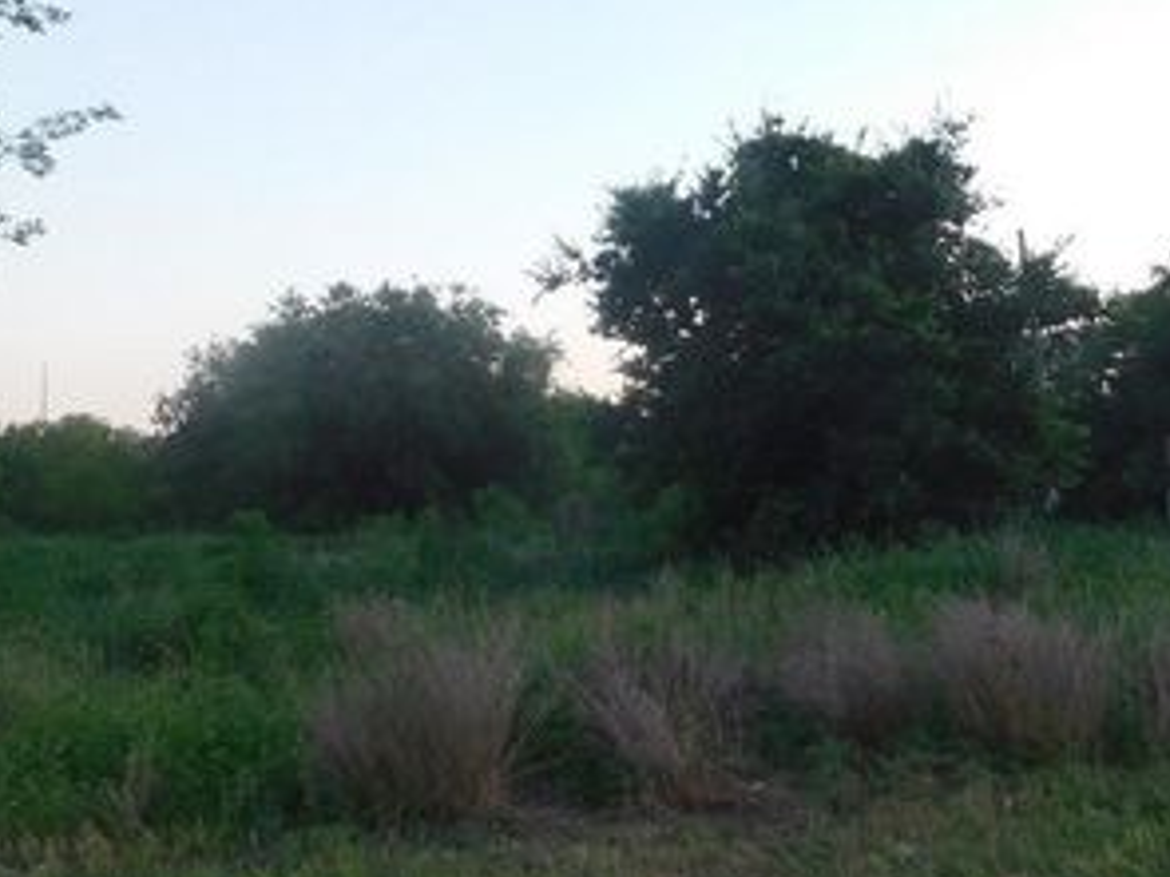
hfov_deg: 31.6
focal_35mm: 61
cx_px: 718
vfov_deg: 23.9
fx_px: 2061
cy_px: 280
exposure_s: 1/30
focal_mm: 6.3
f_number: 3.5
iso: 180
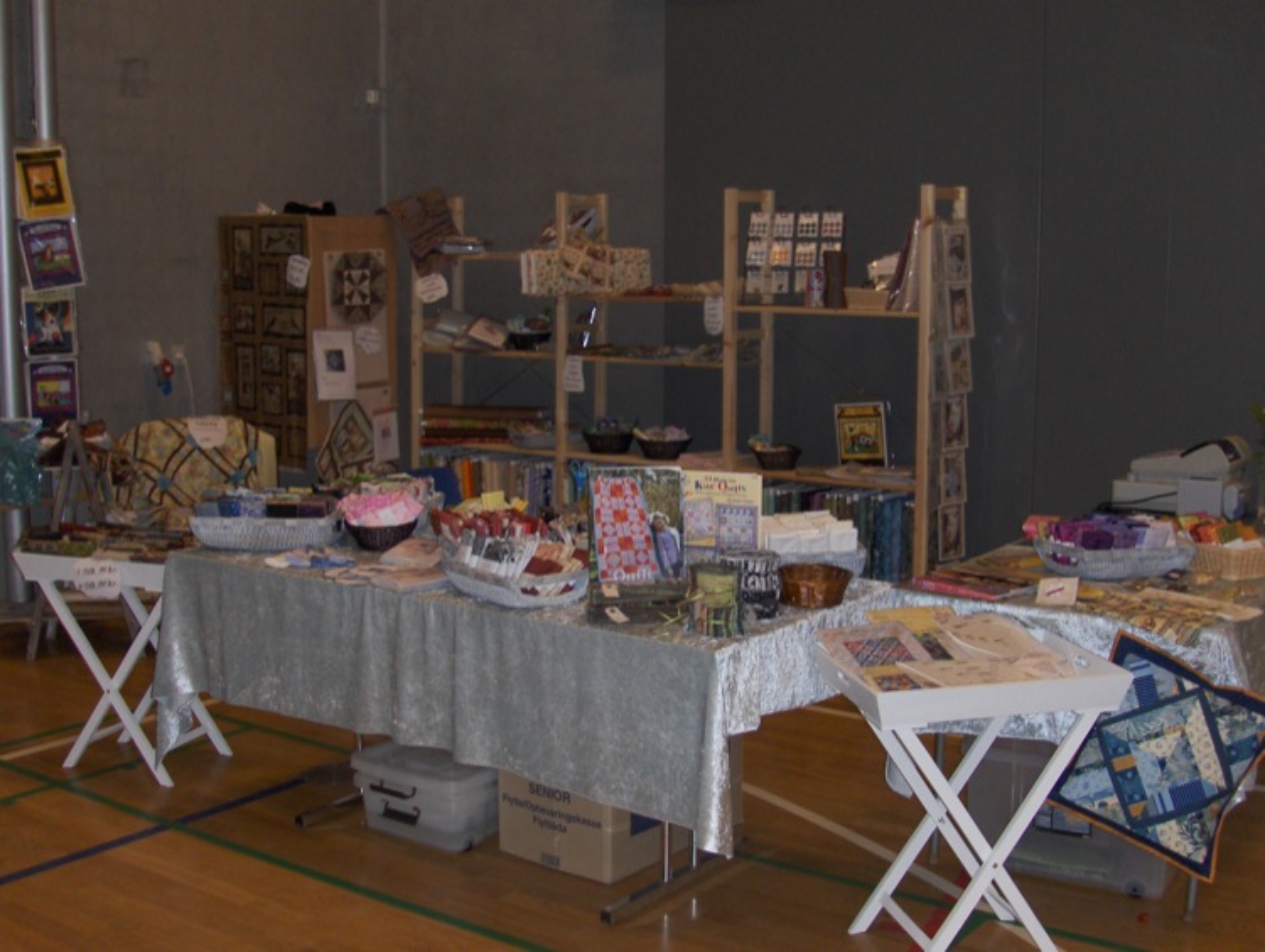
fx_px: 1683
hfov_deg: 41.2
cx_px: 632
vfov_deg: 31.6
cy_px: 476
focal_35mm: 46
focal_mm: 7.4
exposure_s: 1/60
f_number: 3.6
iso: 100
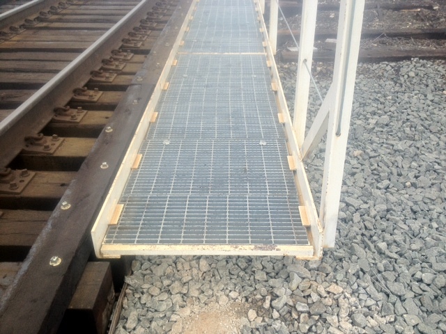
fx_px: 451
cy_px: 167
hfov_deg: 52.6
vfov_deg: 40.7
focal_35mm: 35
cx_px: 223
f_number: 2.4
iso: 64
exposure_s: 1/363
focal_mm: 4.28
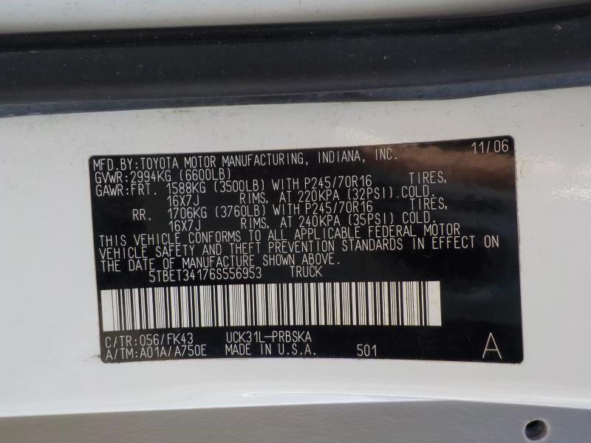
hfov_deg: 60.0
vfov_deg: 46.8
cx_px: 296
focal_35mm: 30
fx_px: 512
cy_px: 222
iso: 125
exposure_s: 1/320
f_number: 3.3
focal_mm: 4.1
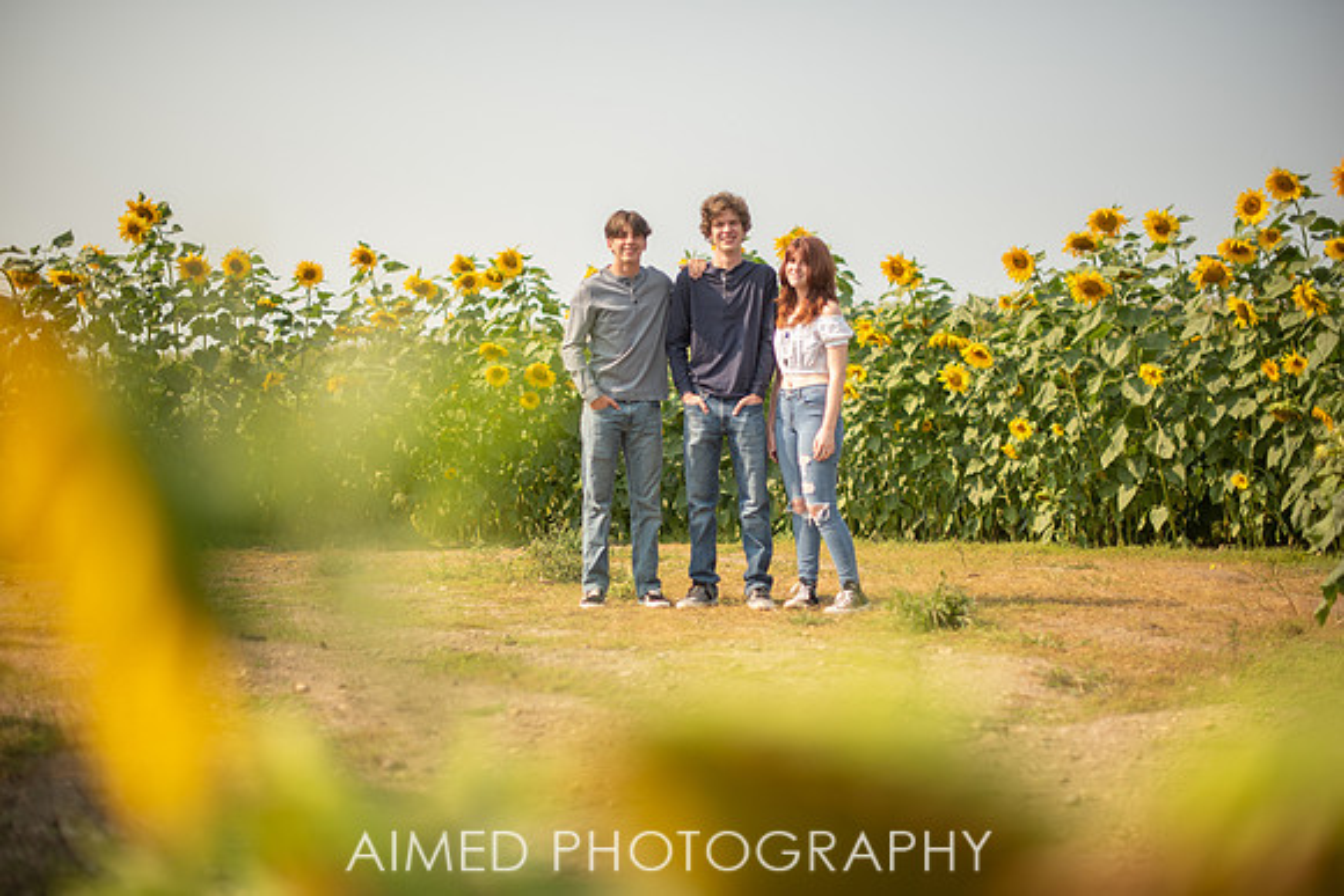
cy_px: 448
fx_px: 1867
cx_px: 672
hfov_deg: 39.6
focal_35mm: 50
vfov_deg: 27.0
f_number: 1.6
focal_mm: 50
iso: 80
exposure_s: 1/4000
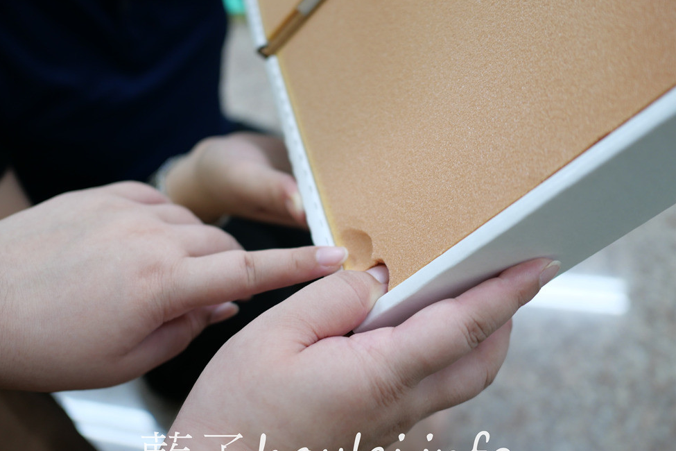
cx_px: 333
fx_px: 601
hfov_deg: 58.7
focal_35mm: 32
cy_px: 241
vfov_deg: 41.1
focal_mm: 15
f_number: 1.7
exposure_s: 1/60
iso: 250
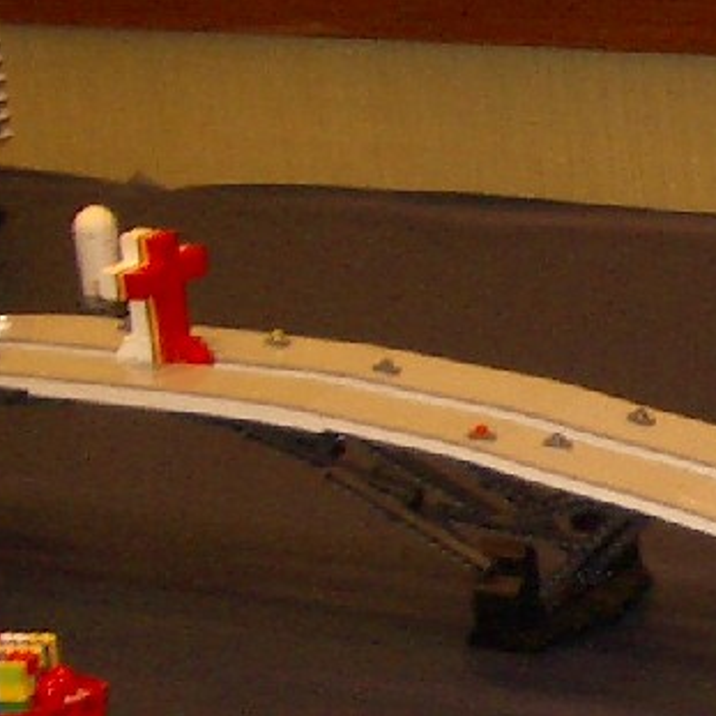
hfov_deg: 9.7
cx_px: 1216
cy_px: 405
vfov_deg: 10.2
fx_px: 4025
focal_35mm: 172
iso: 100
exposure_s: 1/60
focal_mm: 5.8
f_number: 2.6
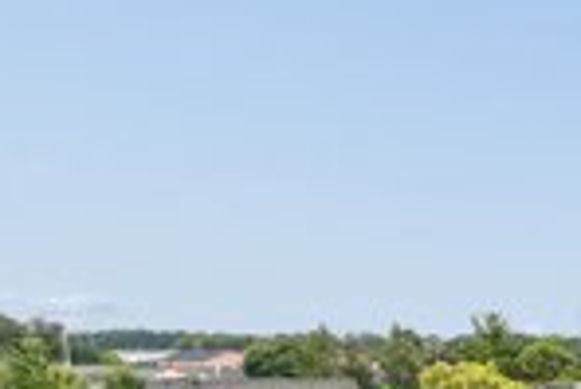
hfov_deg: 12.4
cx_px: 1562
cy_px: 717
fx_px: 1766
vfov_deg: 11.6
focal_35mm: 109
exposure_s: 1/250
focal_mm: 13.5
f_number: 8
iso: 400
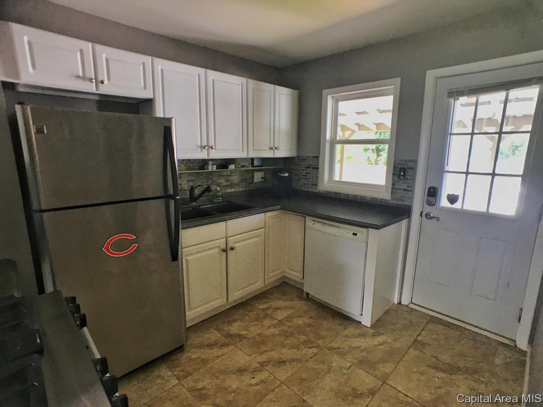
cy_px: 204
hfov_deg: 63.4
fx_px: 439
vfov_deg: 49.7
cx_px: 272
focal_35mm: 28
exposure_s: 1/30
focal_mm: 3.99
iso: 32
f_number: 1.8
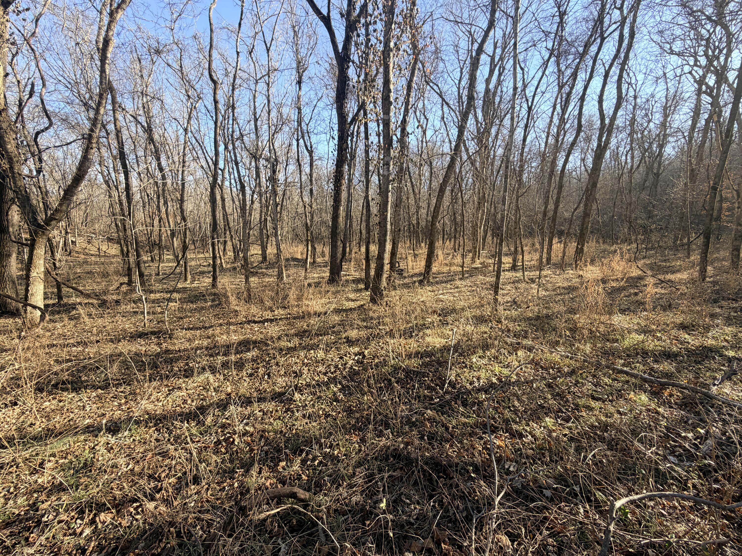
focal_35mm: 14
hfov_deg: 102.1
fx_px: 300
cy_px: 278
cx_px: 371
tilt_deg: -10.1
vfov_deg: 85.7
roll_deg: +1.0
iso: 64
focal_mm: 2.22
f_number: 2.2
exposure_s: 1/442
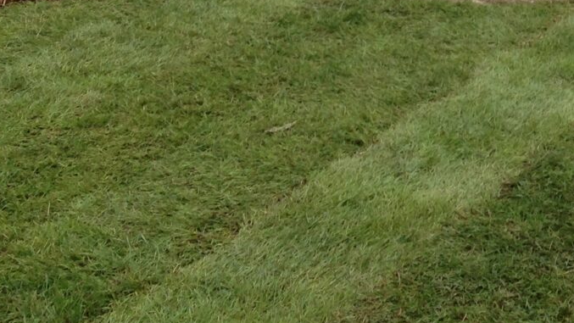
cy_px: -222
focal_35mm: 102
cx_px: 549
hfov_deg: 20.4
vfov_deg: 11.2
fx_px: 1553
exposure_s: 1/733
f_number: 2.4
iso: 50
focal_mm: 4.13
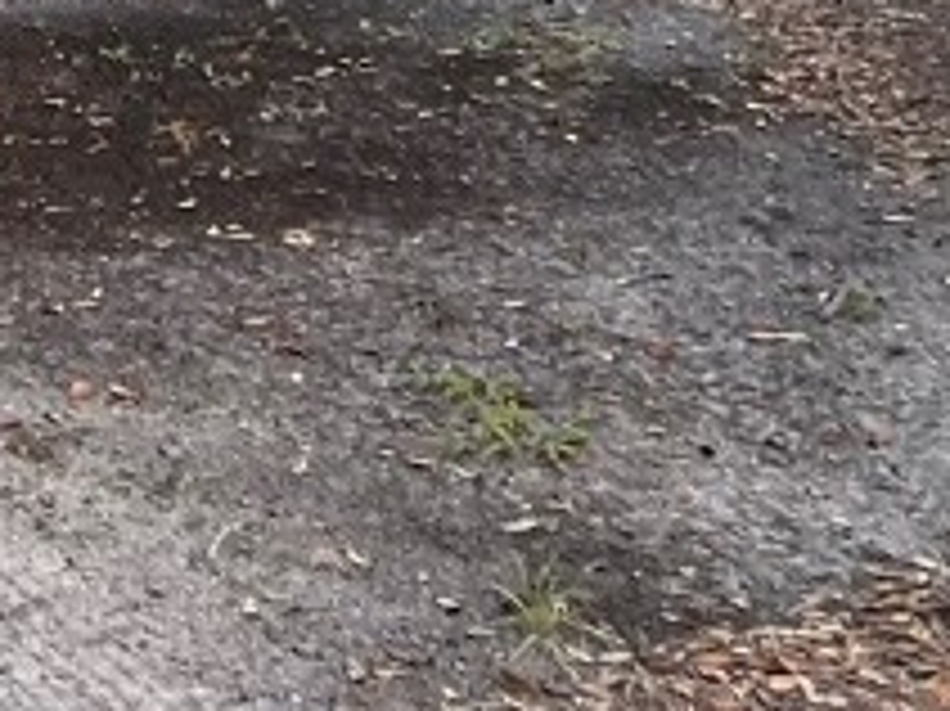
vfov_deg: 10.6
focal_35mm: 126
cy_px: -814
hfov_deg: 14.7
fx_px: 3456
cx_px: -401
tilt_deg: +0.7
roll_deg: +0.9
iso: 125
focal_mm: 5.7
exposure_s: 1/121
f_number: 1.5
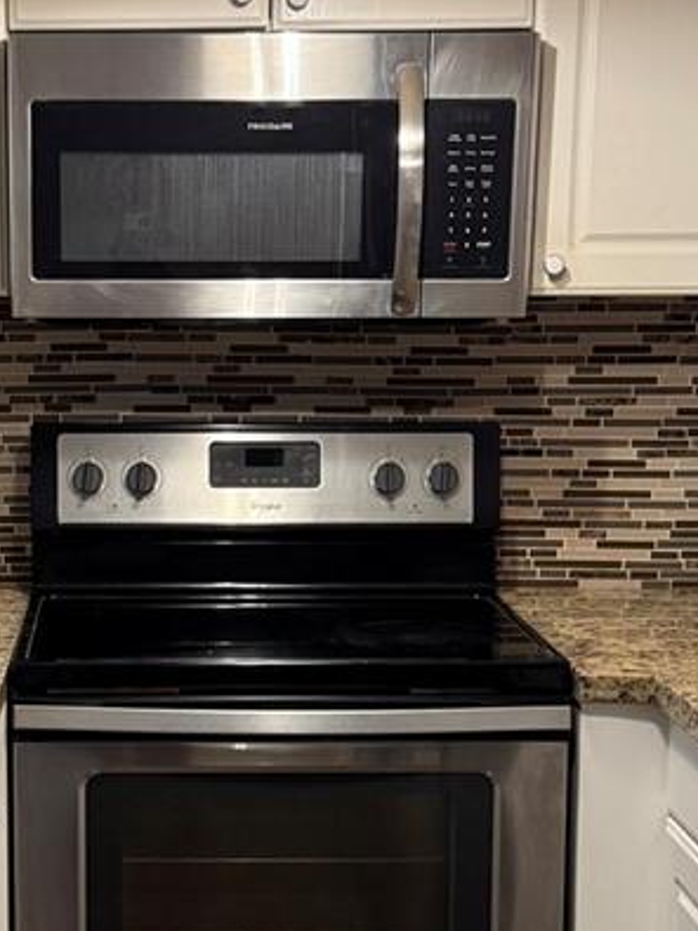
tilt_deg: -8.6
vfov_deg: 26.6
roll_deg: +0.2
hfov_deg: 20.0
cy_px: 601
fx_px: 1964
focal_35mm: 73
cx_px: 146
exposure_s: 1/60
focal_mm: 6.76
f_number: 1.78
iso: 250
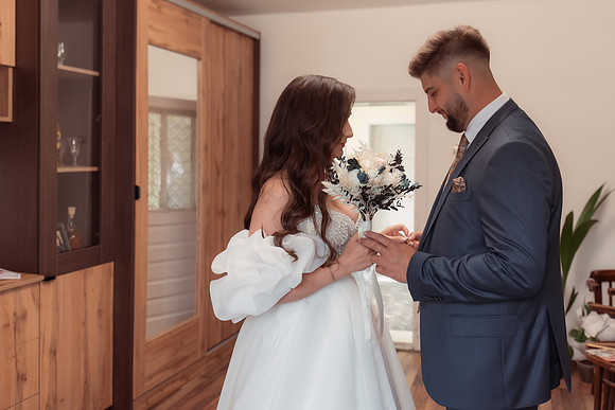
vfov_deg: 39.6
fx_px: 569
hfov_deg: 56.6
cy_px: 182
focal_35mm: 33
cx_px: 342
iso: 1000
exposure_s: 1/250
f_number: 2.8
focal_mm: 30
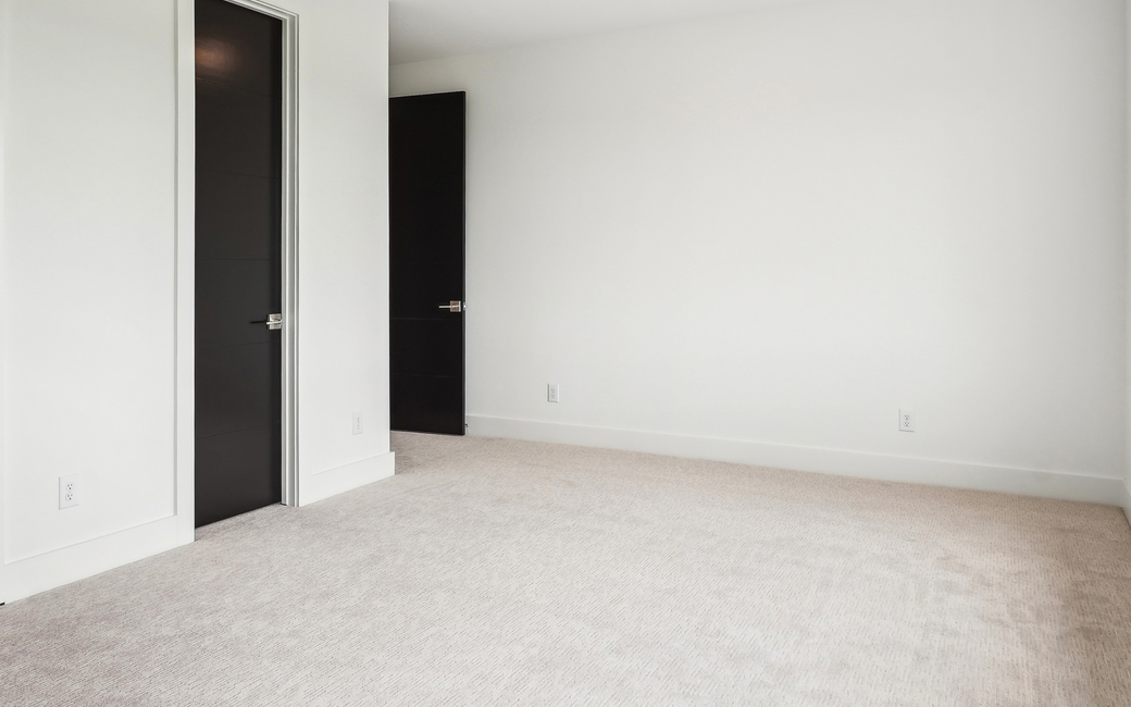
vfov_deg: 45.7
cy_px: 275
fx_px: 832
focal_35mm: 27
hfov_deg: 68.3
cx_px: 536
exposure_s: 1/30
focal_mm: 17
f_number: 8
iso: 100
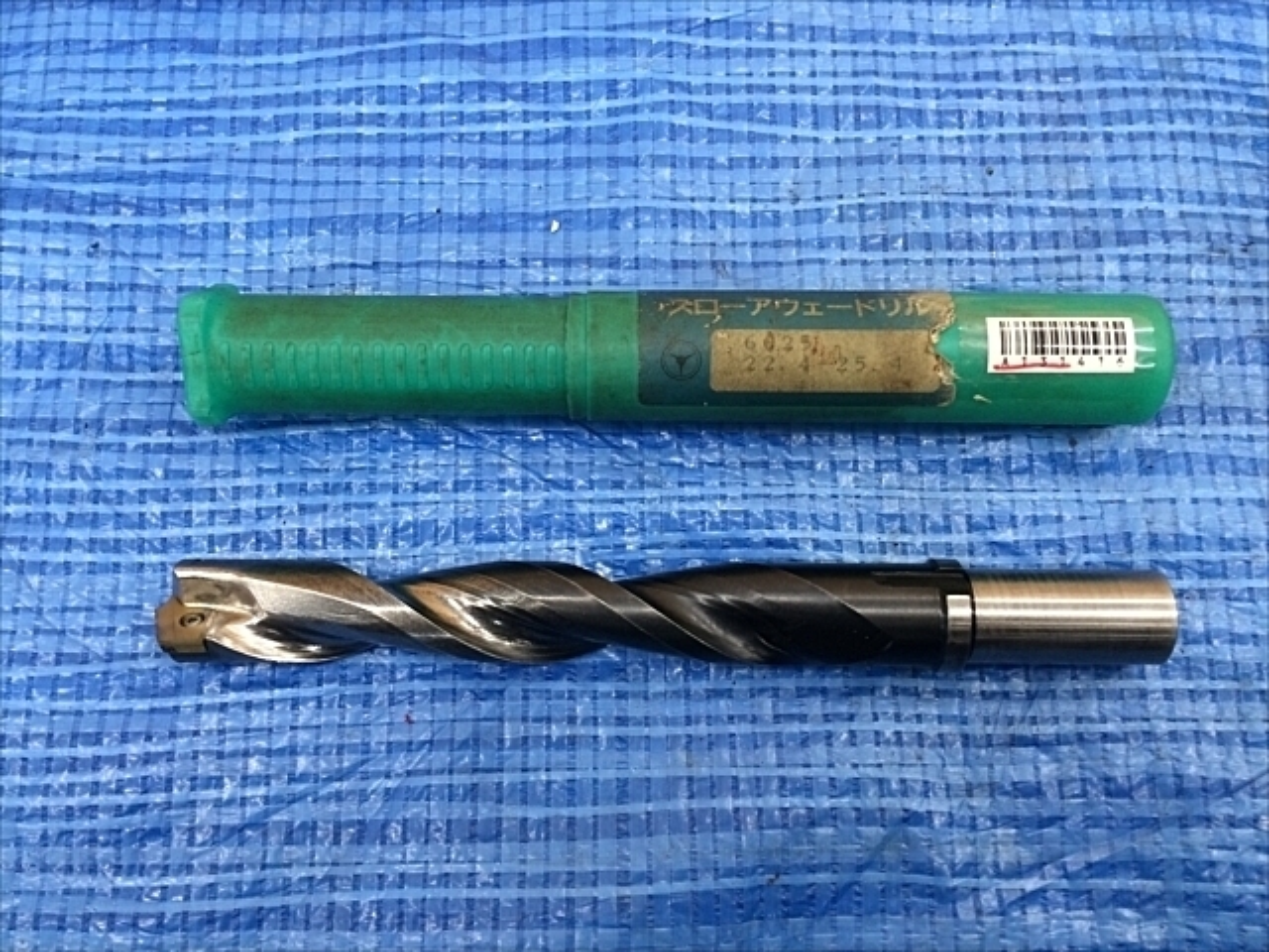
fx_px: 1063
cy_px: 476
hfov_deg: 61.7
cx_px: 634
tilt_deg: -78.8
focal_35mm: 29
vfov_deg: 48.2
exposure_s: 1/30
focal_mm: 4.15
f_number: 2.2
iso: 125
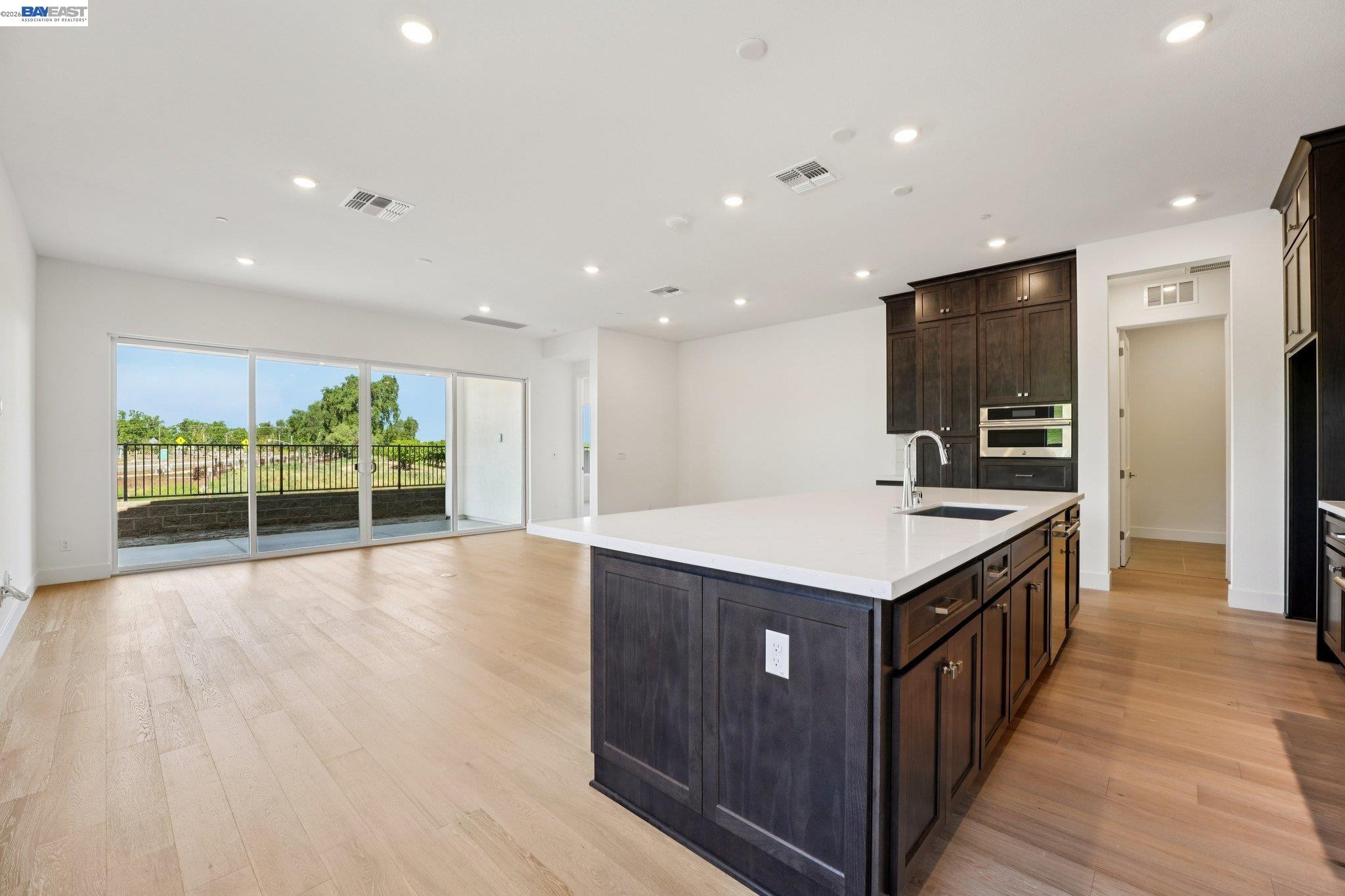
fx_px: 523
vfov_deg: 81.2
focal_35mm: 14
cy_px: 448
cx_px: 672
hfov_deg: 104.3
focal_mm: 14
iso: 640
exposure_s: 1/80
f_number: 9
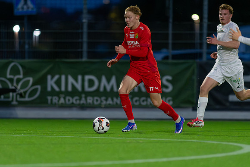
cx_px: 125
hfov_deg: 4.2
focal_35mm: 486
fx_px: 3376
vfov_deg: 2.8
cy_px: 84
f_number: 3.2
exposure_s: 1/800
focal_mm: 300
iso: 8000
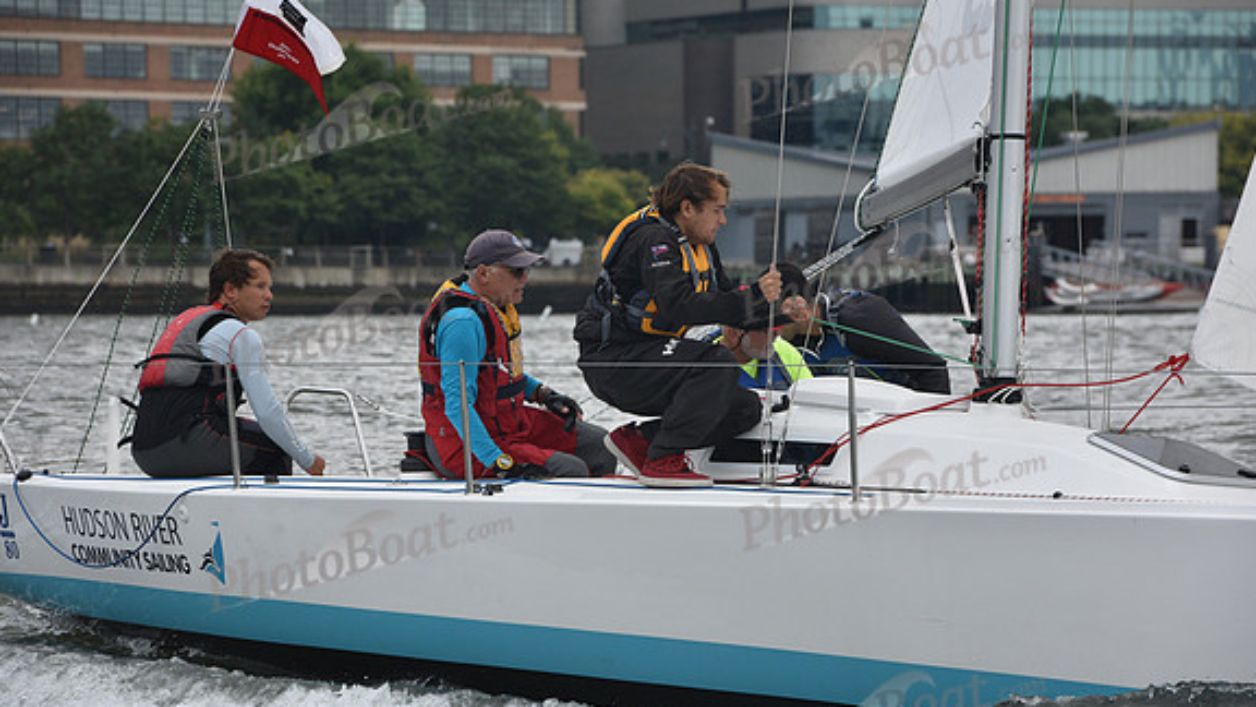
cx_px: 628
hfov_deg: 10.2
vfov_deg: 5.8
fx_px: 7027
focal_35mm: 211
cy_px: 411
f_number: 9
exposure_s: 1/800
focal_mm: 200
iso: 400
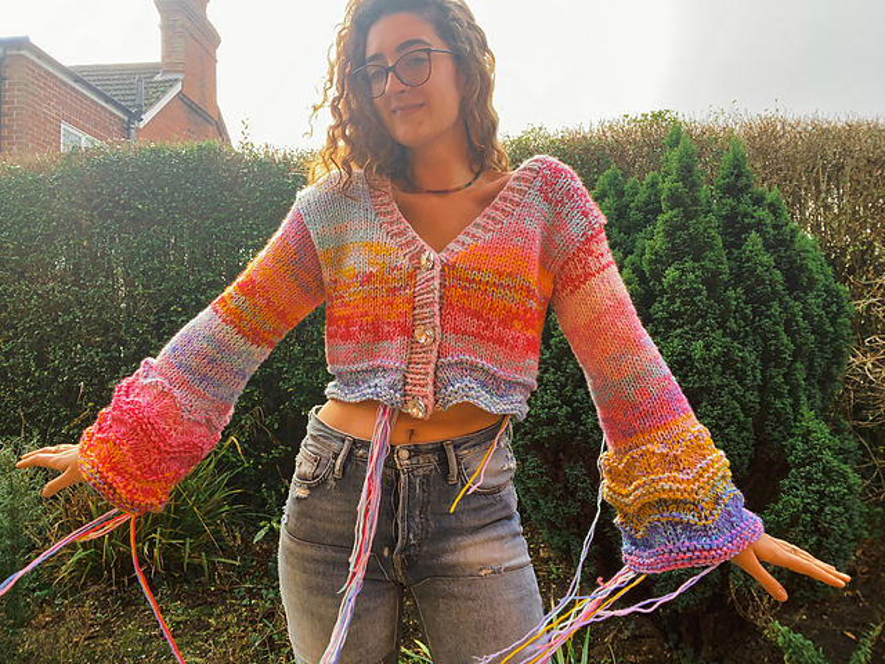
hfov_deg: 73.9
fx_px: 588
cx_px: 442
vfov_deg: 58.9
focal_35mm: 23
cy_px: 332
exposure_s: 1/120
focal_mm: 2.71
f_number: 2.2
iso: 64
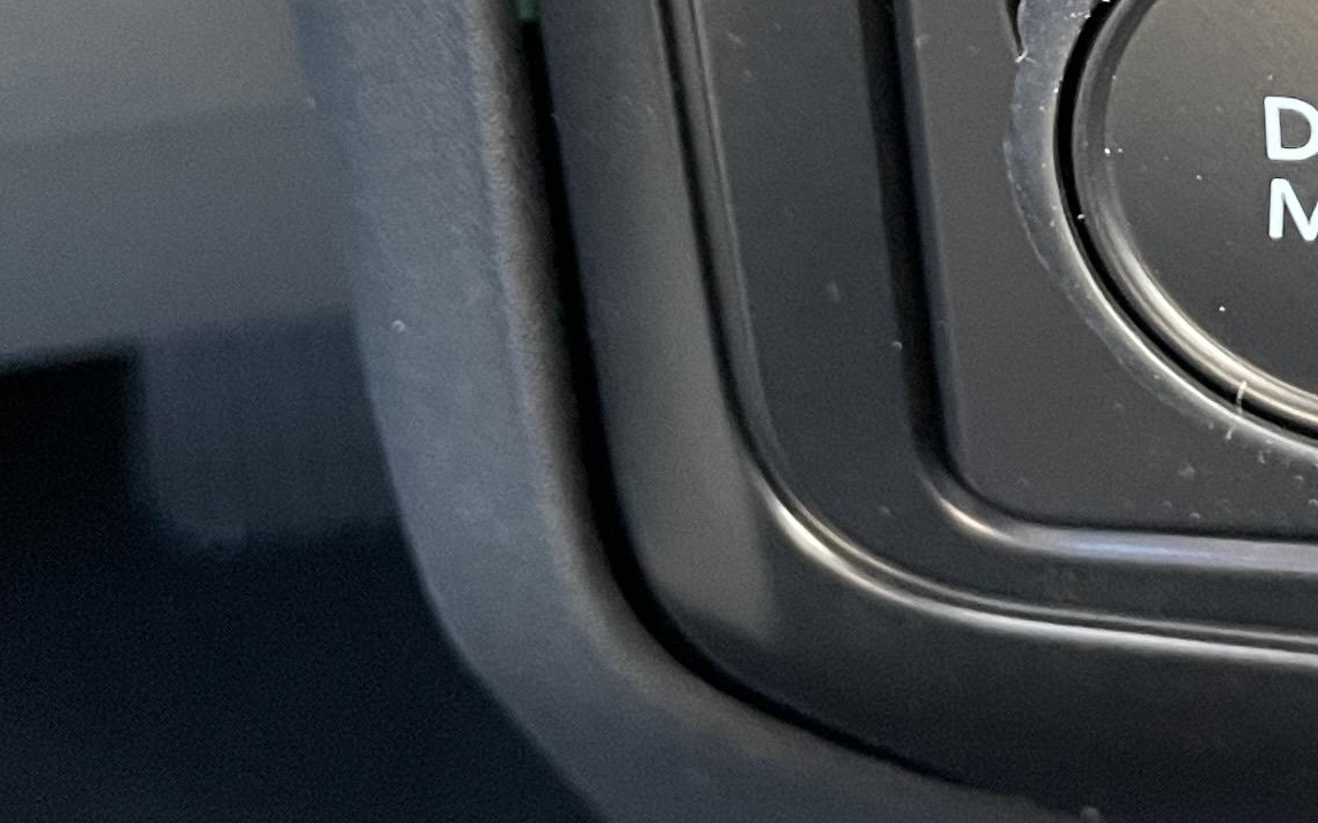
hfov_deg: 20.7
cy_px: -732
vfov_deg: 12.2
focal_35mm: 97
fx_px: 3484
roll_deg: +1.4
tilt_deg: -33.3
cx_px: 1327
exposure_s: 1/60
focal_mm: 4.2
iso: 400
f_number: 1.6
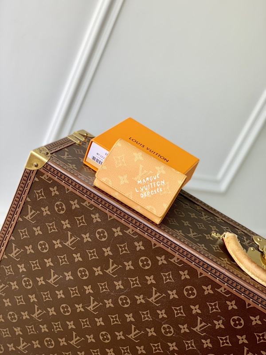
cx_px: 133
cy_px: 178
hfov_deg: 28.0
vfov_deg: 36.8
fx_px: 533
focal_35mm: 52
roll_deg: -25.4
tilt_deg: -23.0
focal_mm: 6
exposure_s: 1/122
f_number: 2.4
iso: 16
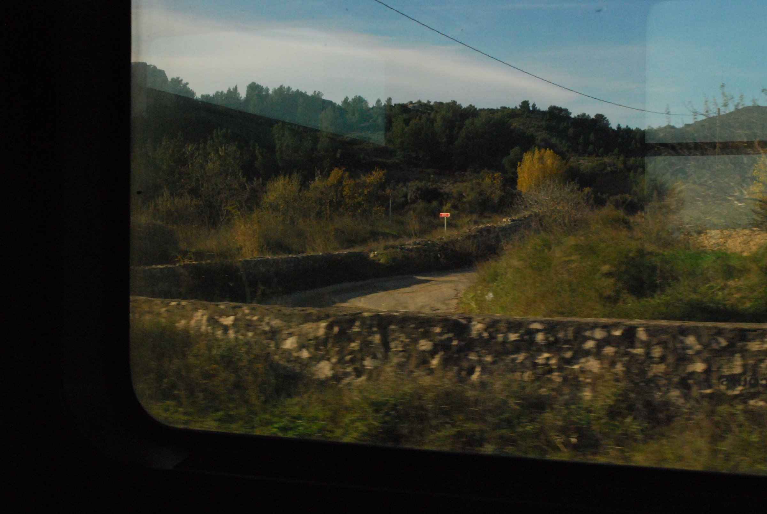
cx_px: 384
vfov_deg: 25.1
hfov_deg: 36.8
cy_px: 257
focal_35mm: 54
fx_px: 1152
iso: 1600
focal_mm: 36
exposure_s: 1/1000
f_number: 13
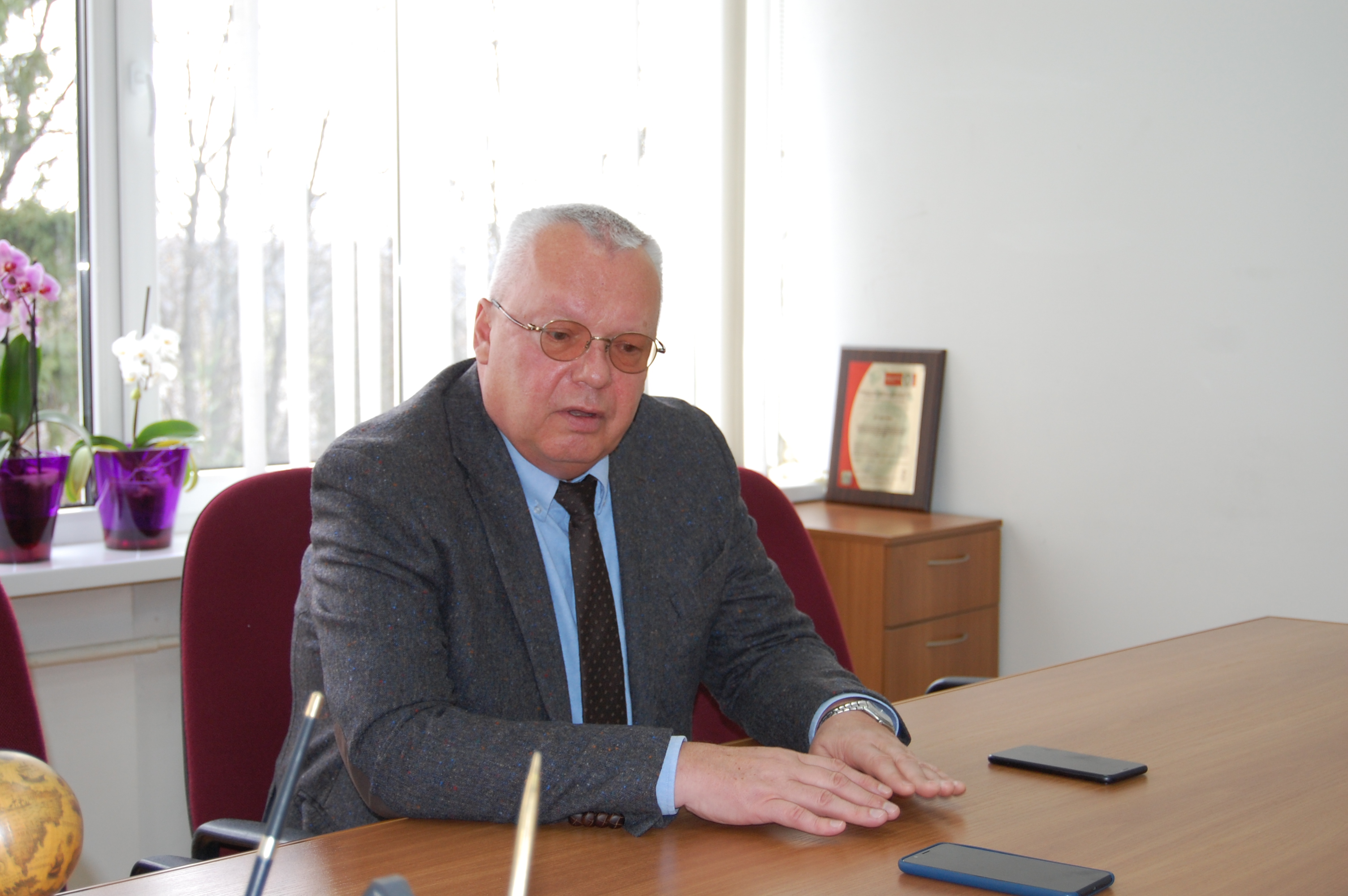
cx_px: 674
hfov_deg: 37.9
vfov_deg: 25.7
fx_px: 1964
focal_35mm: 52
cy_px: 448
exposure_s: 1/60
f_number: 4.8
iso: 400
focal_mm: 35
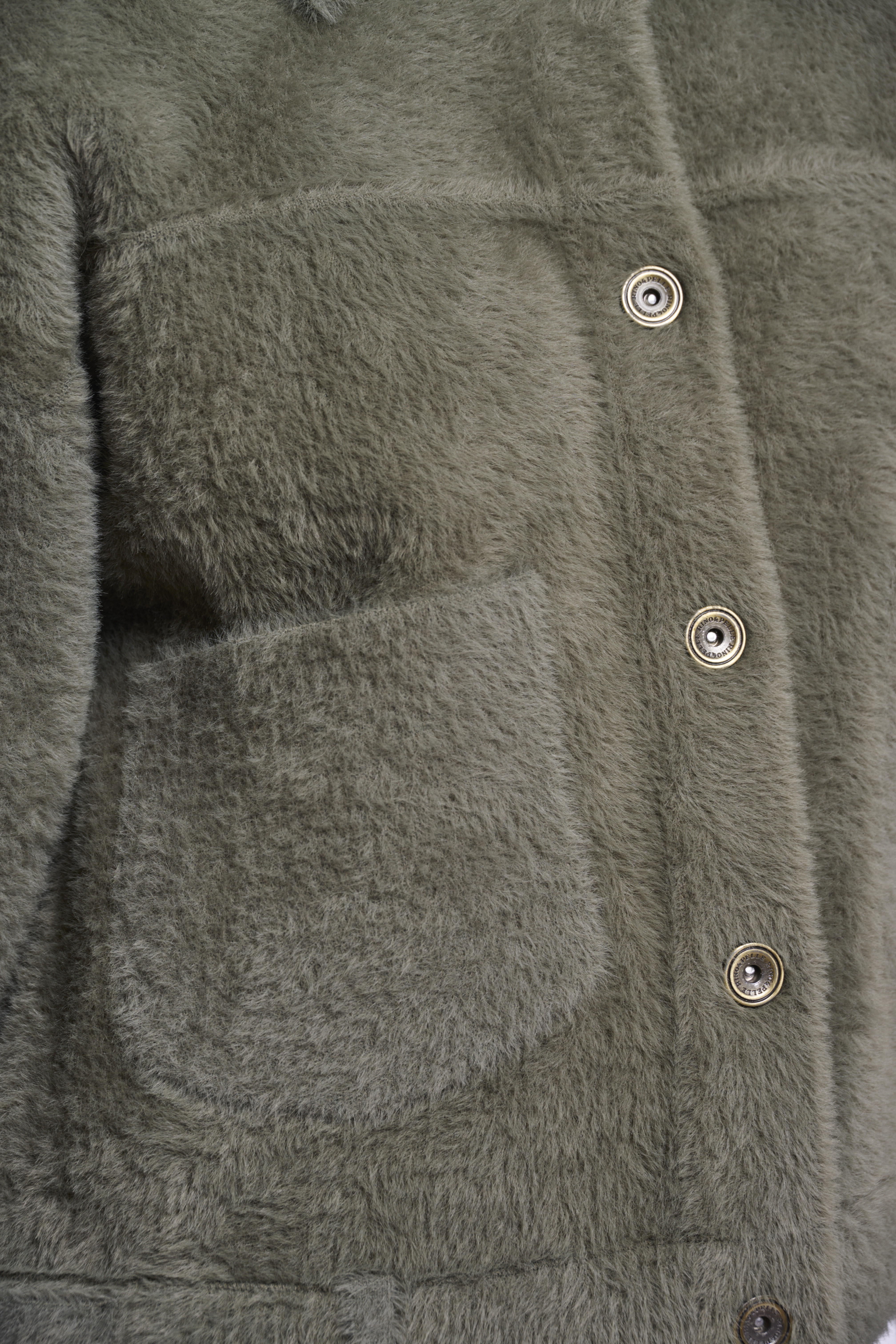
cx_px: 448
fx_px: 3397
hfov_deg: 15.0
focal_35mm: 91
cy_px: 672
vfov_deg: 22.4
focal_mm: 91
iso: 125
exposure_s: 1/160
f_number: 8
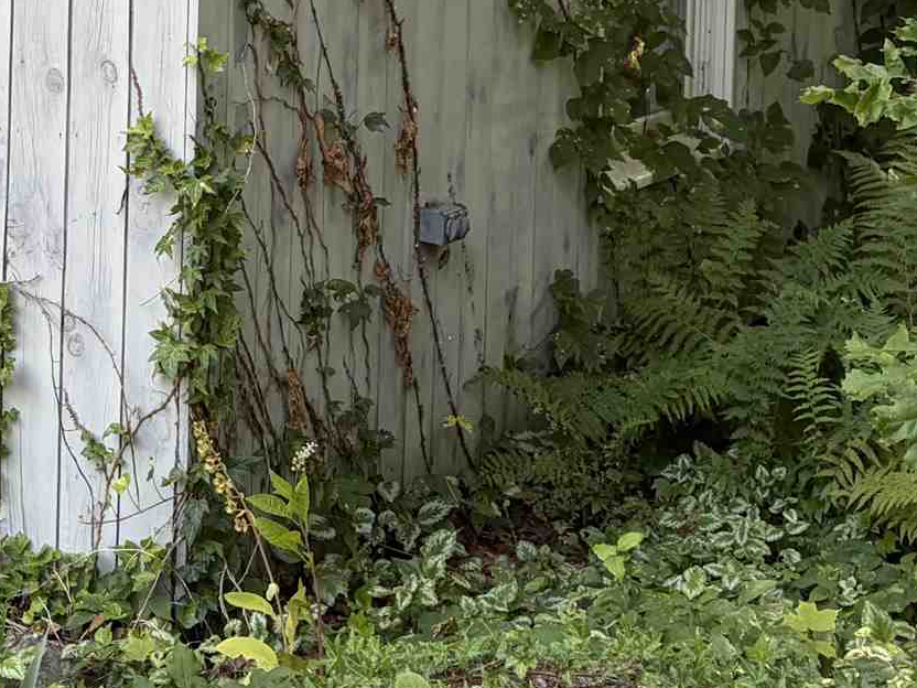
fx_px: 2543
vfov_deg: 14.7
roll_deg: -0.8
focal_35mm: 96
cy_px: -232
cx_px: -46
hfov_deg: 19.7
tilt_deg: -0.7
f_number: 1.6
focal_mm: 5.96
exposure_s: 1/146
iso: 32
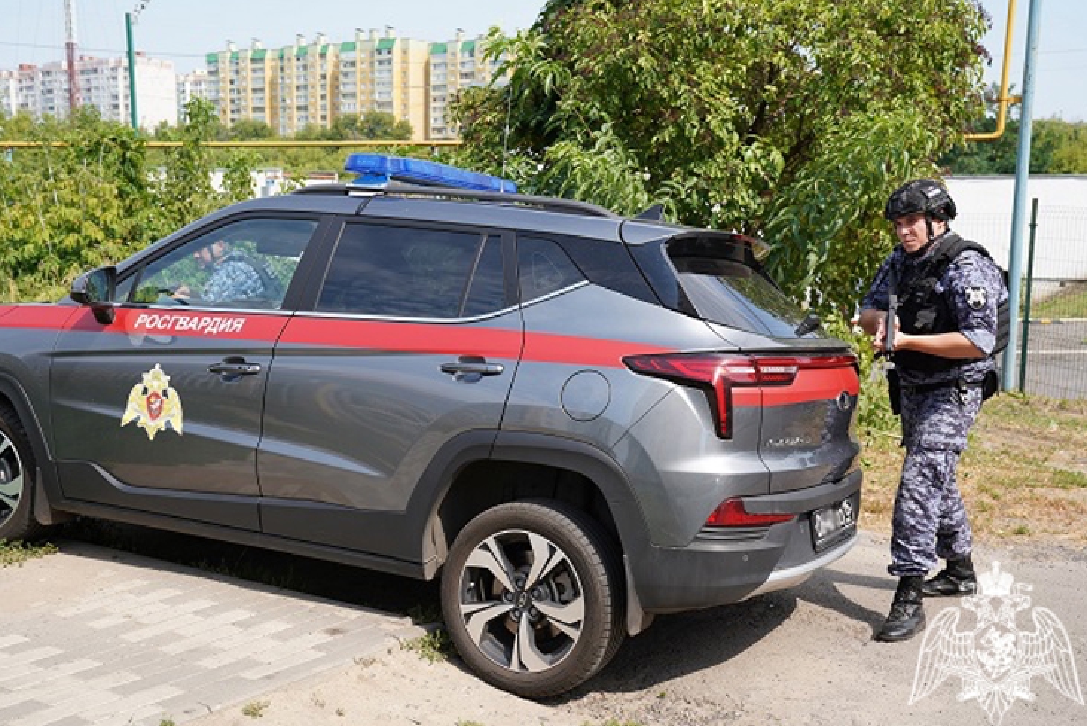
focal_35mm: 40
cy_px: 369
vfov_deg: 33.4
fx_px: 1208
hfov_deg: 48.4
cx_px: 540
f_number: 5.6
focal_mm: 39
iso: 100
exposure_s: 1/250
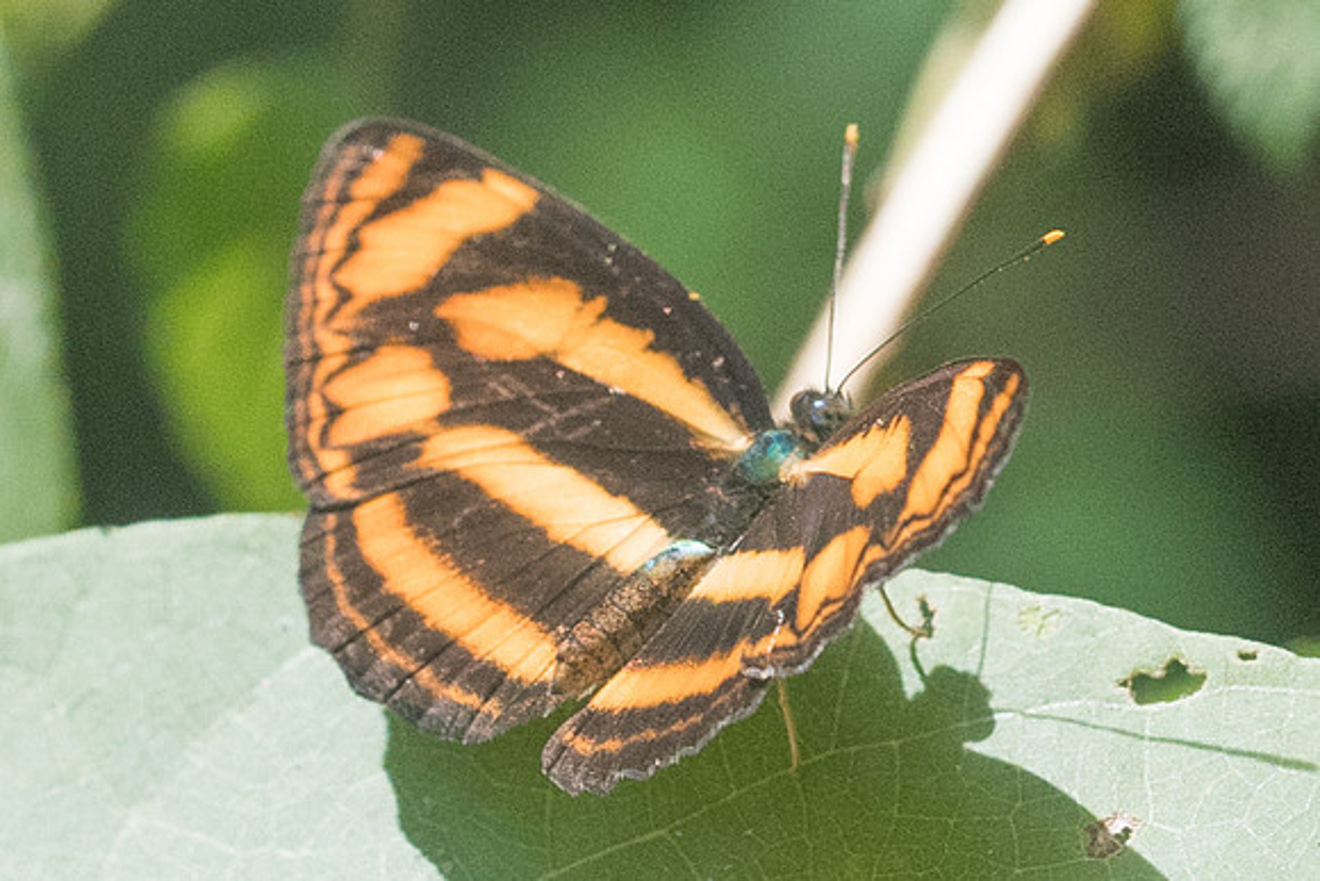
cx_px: 873
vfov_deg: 1.3
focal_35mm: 1075
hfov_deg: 1.9
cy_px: 512
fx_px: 39414
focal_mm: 150
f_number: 5.6
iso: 800
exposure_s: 1/3200
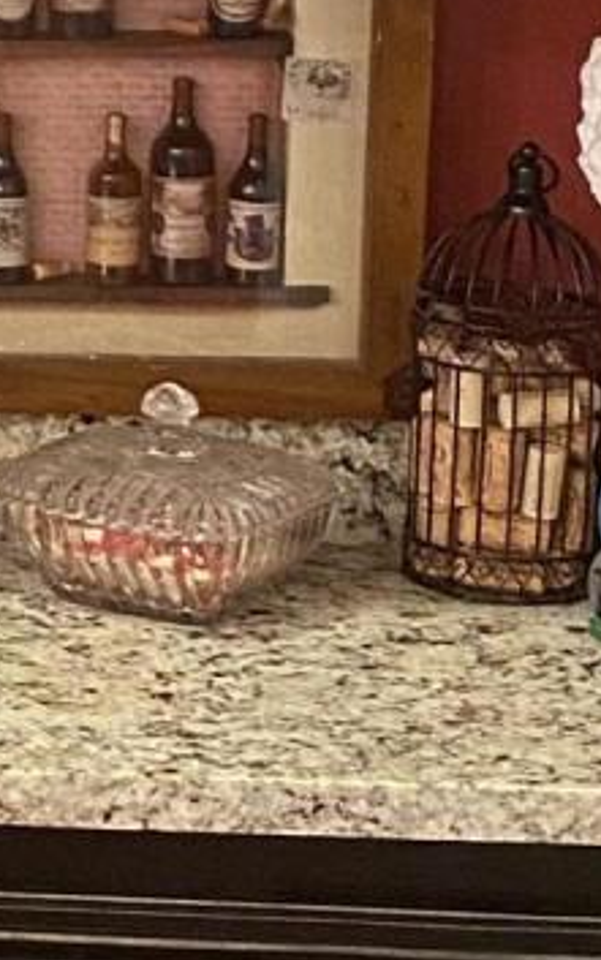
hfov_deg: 7.6
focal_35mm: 156
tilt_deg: -7.3
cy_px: -3
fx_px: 4083
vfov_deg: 13.2
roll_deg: +0.7
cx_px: -1069
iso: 640
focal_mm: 4.25
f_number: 1.8
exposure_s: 1/30
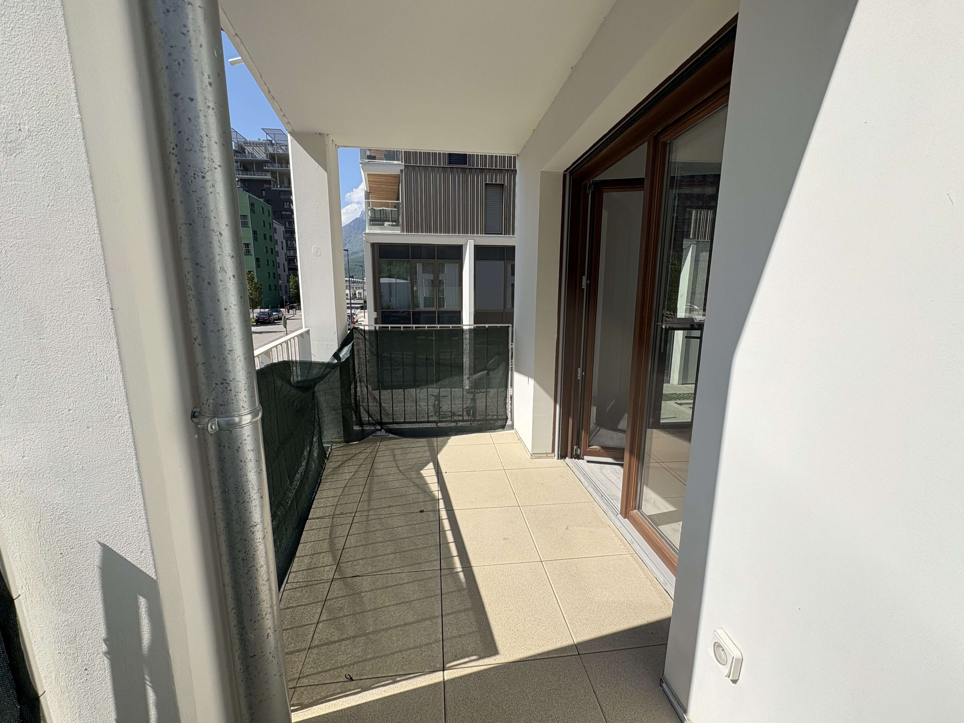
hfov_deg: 102.1
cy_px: 362
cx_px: 482
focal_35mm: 14
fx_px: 390
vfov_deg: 85.7
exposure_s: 1/1600
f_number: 2.2
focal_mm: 2.22
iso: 50
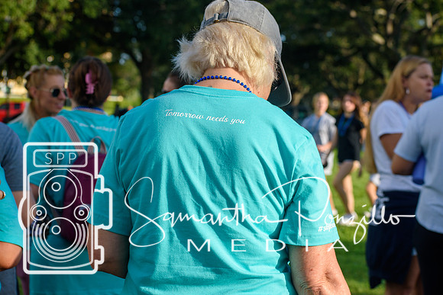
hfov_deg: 19.5
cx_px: 222
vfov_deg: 13.0
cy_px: 148
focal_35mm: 105
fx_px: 1292
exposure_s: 1/640
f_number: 6.3
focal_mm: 70
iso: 200
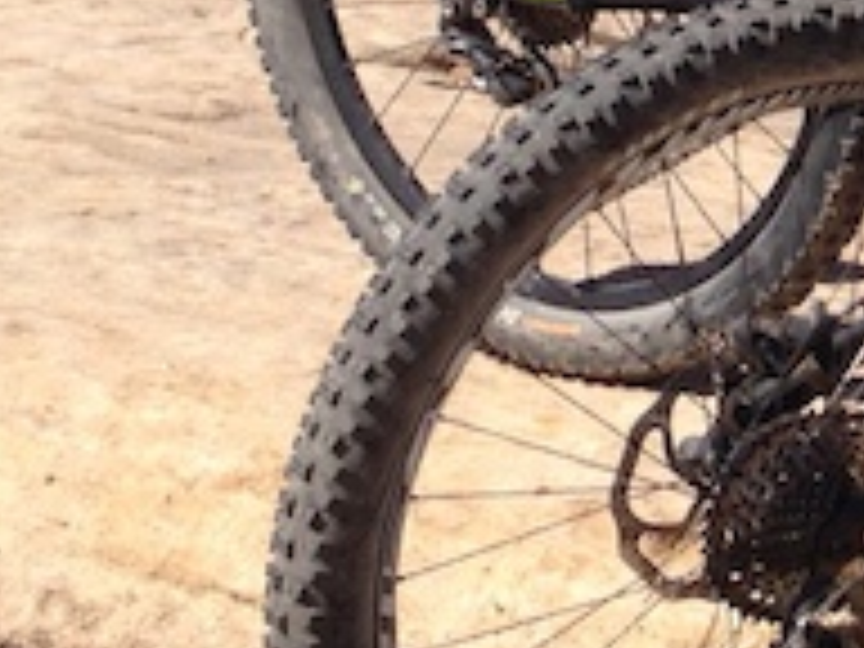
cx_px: 1400
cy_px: -117
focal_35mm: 187
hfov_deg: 10.1
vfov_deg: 7.9
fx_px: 4667
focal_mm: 4.28
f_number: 2.4
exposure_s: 1/2513
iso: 50
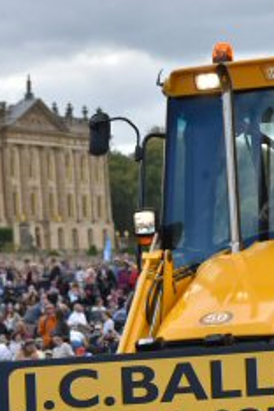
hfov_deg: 6.8
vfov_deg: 10.2
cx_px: 251
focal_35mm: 202
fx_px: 2306
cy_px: 279
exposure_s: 1/1250
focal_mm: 70
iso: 400
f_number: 5.6
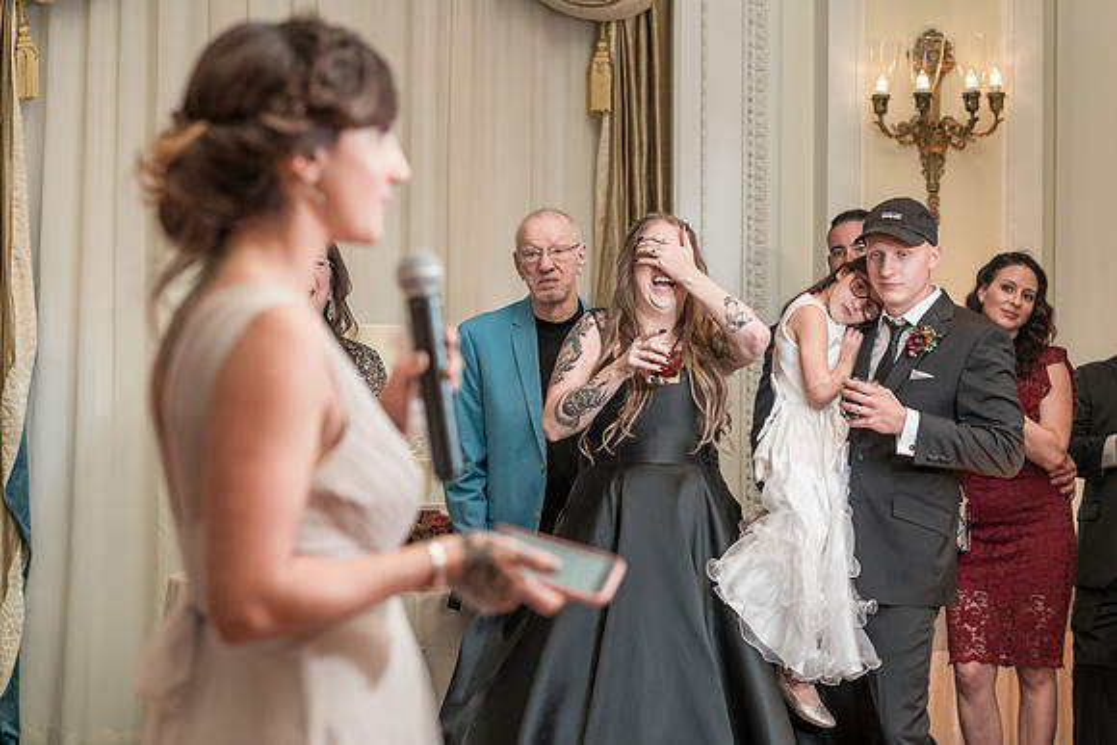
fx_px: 2761
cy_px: 399
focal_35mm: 89
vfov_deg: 15.4
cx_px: 599
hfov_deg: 22.9
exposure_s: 1/200
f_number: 4
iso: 2000
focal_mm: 81
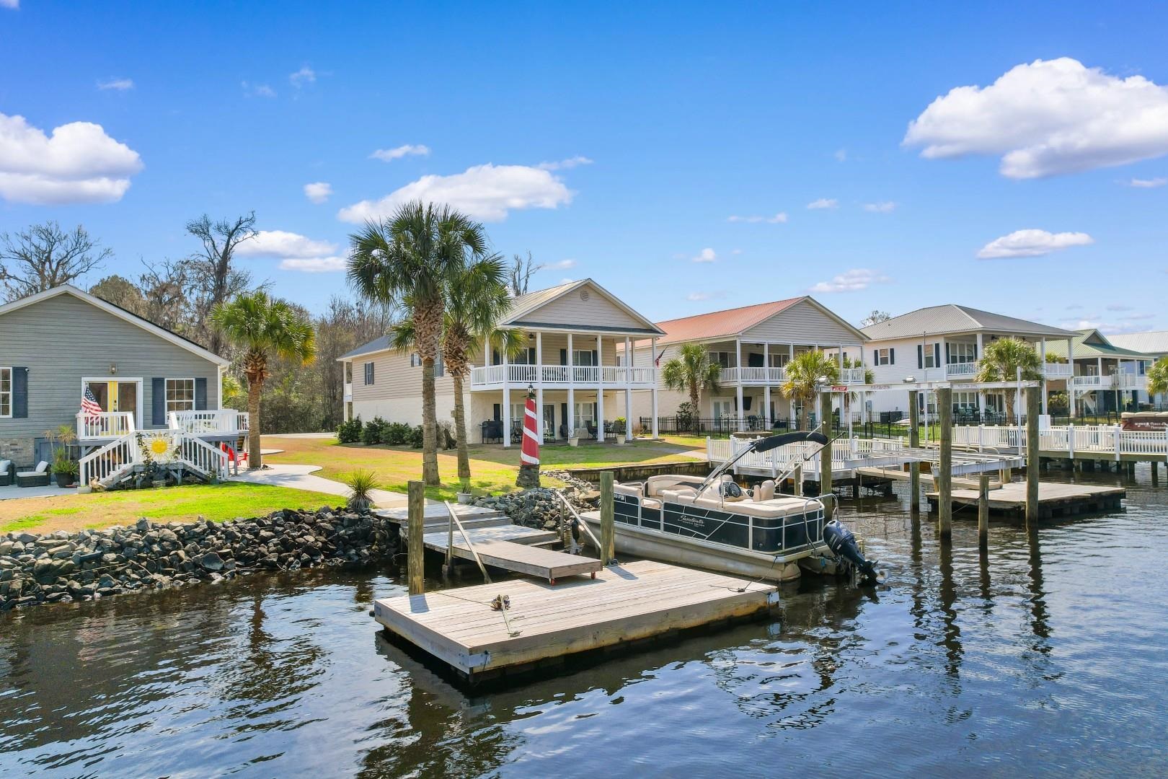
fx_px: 714
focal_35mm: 22
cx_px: 584
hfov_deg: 78.6
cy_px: 390
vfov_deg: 57.2
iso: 100
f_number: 2.8
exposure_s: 1/1000
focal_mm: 8.38
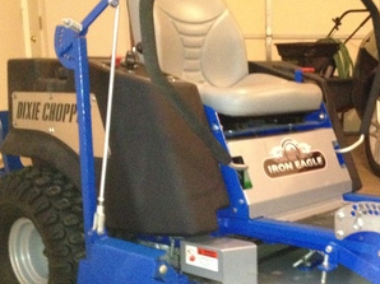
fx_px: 702
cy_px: 201
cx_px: 270
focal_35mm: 64
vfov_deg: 22.7
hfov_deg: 29.9
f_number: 2.4
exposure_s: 1/16
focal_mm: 4.28
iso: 640
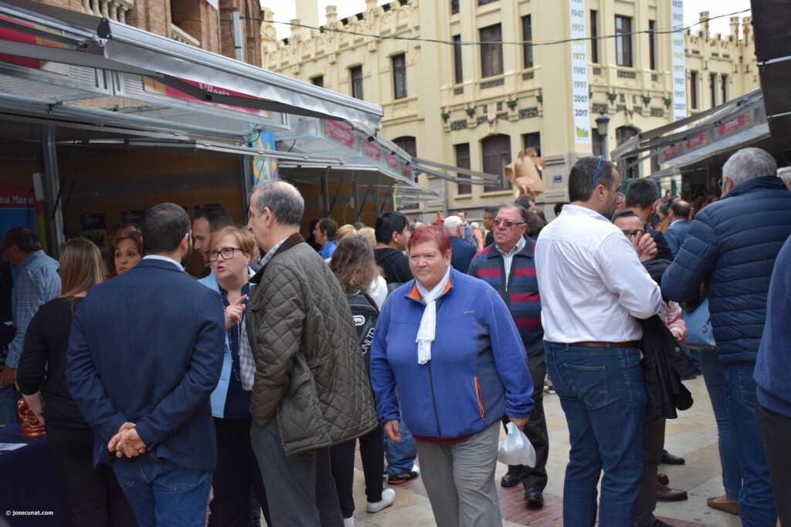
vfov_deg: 33.0
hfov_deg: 47.9
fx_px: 890
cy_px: 264
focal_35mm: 40
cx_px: 396
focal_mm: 27
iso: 800
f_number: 4
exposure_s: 1/640
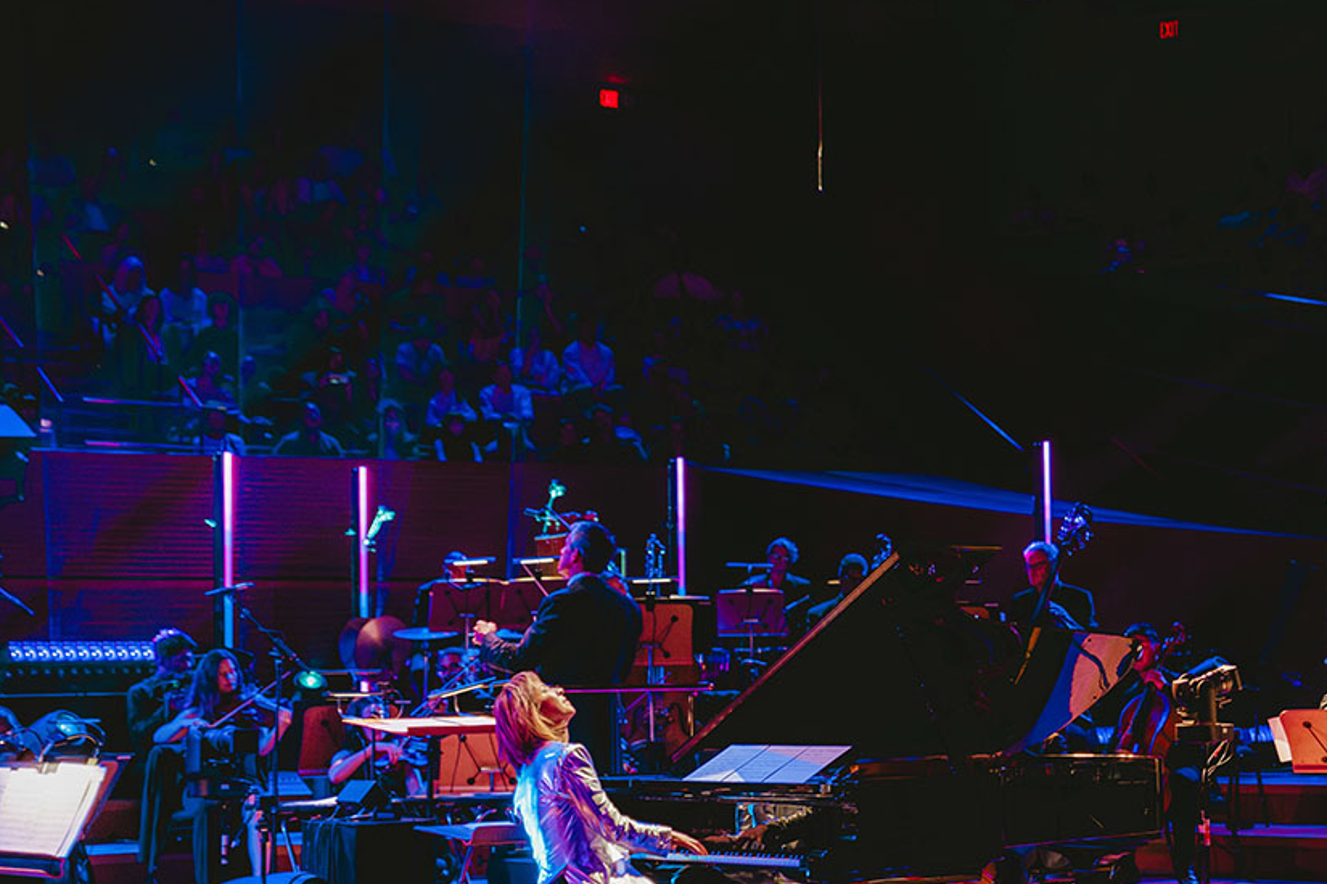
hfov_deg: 25.1
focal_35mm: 80
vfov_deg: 17.0
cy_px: 609
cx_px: 963
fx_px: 2949
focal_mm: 55
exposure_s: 1/320
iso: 2000
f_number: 3.2
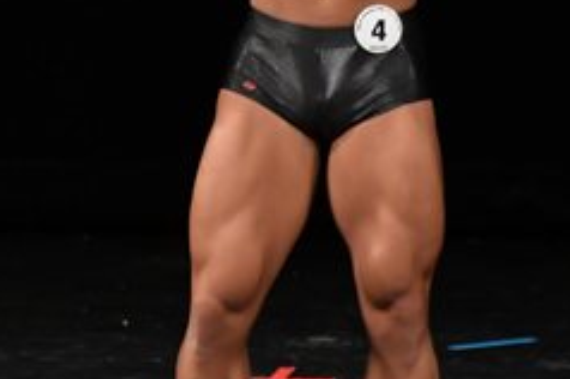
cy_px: 180
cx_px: -119
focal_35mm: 928
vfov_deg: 1.5
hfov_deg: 2.2
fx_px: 14673
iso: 2500
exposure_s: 1/400
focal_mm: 190
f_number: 5.6
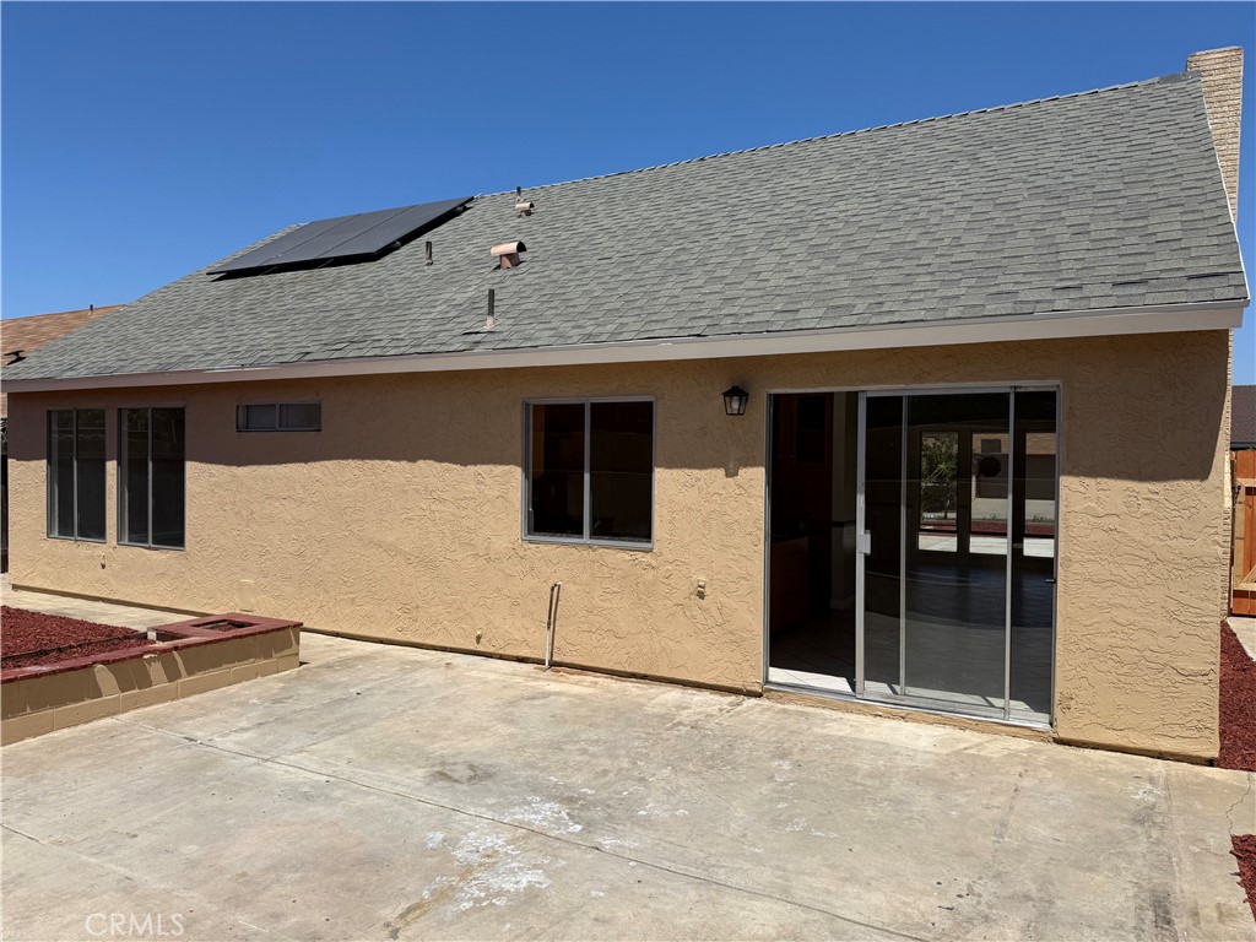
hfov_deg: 71.6
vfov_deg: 56.8
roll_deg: -0.3
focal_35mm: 24
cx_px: 628
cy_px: 471
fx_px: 871
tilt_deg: -0.1
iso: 80
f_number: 1.78
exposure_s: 1/7353
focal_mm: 6.76
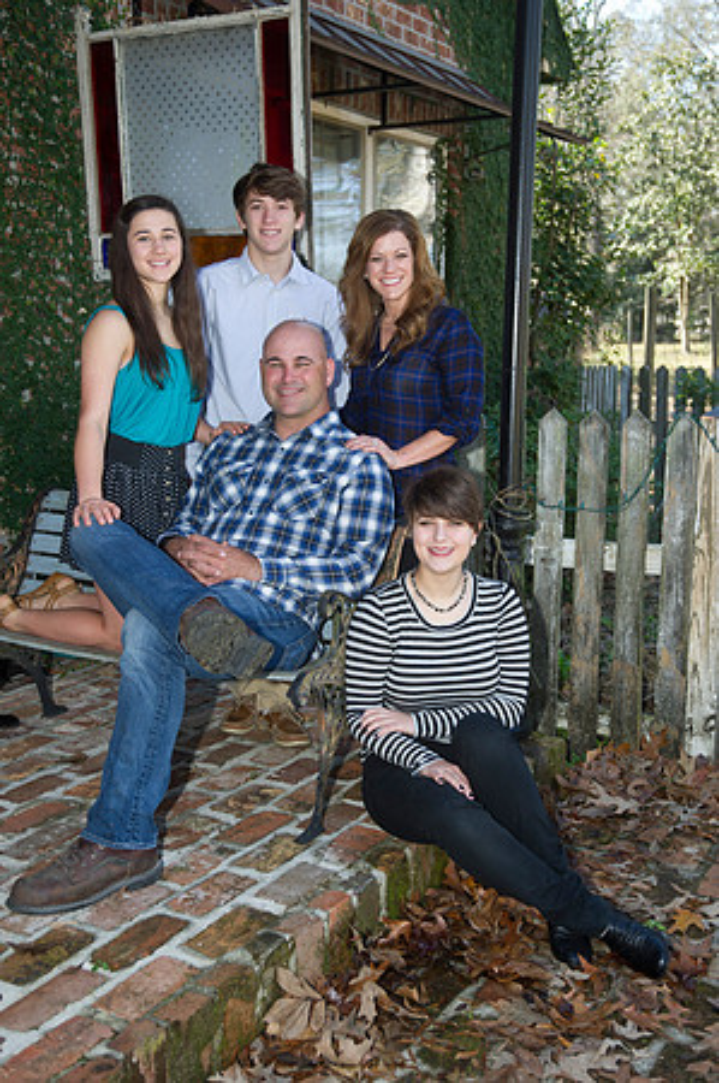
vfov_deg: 43.6
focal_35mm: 45
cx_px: 360
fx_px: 1351
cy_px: 542
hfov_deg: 29.8
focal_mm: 45
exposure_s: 1/125
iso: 400
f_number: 6.3
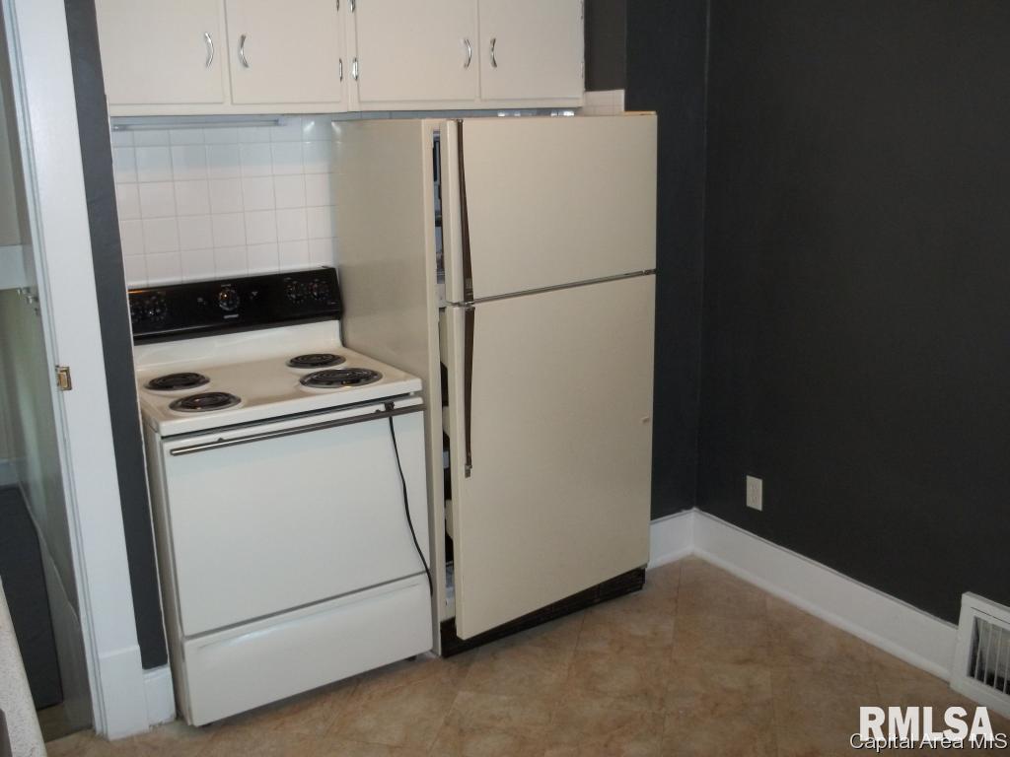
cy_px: 378
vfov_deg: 42.9
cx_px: 505
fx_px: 963
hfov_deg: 55.4
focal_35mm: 33
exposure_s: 1/30
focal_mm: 5.9
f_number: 3.3
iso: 160
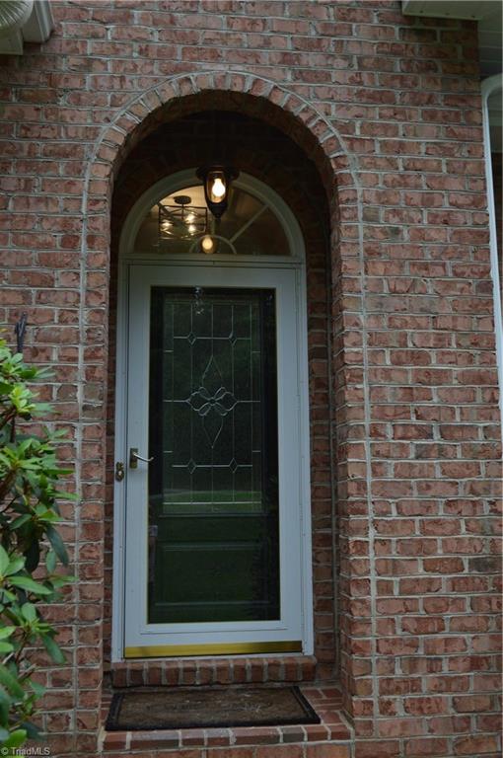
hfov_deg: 36.8
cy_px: 379
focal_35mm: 36
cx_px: 252
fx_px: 756
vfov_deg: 53.2
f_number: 5.6
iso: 220
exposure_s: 1/125
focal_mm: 24
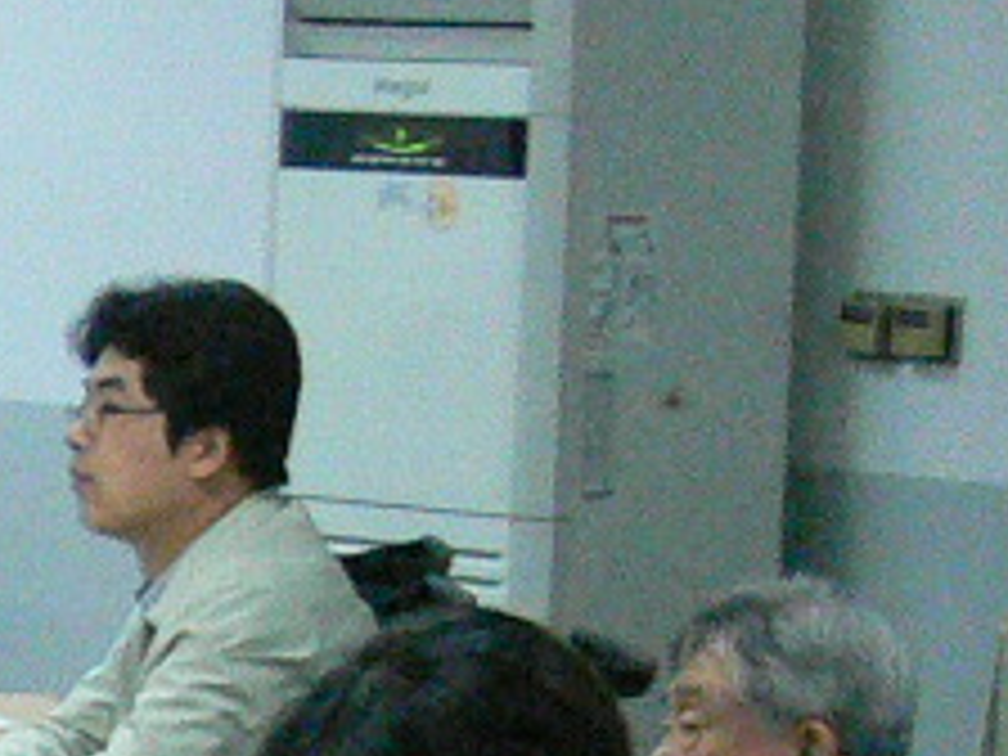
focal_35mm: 250
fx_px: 7280
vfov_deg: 5.9
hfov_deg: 7.1
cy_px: 886
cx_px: -1958
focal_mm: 7.4
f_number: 3.6
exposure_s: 1/50
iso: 400
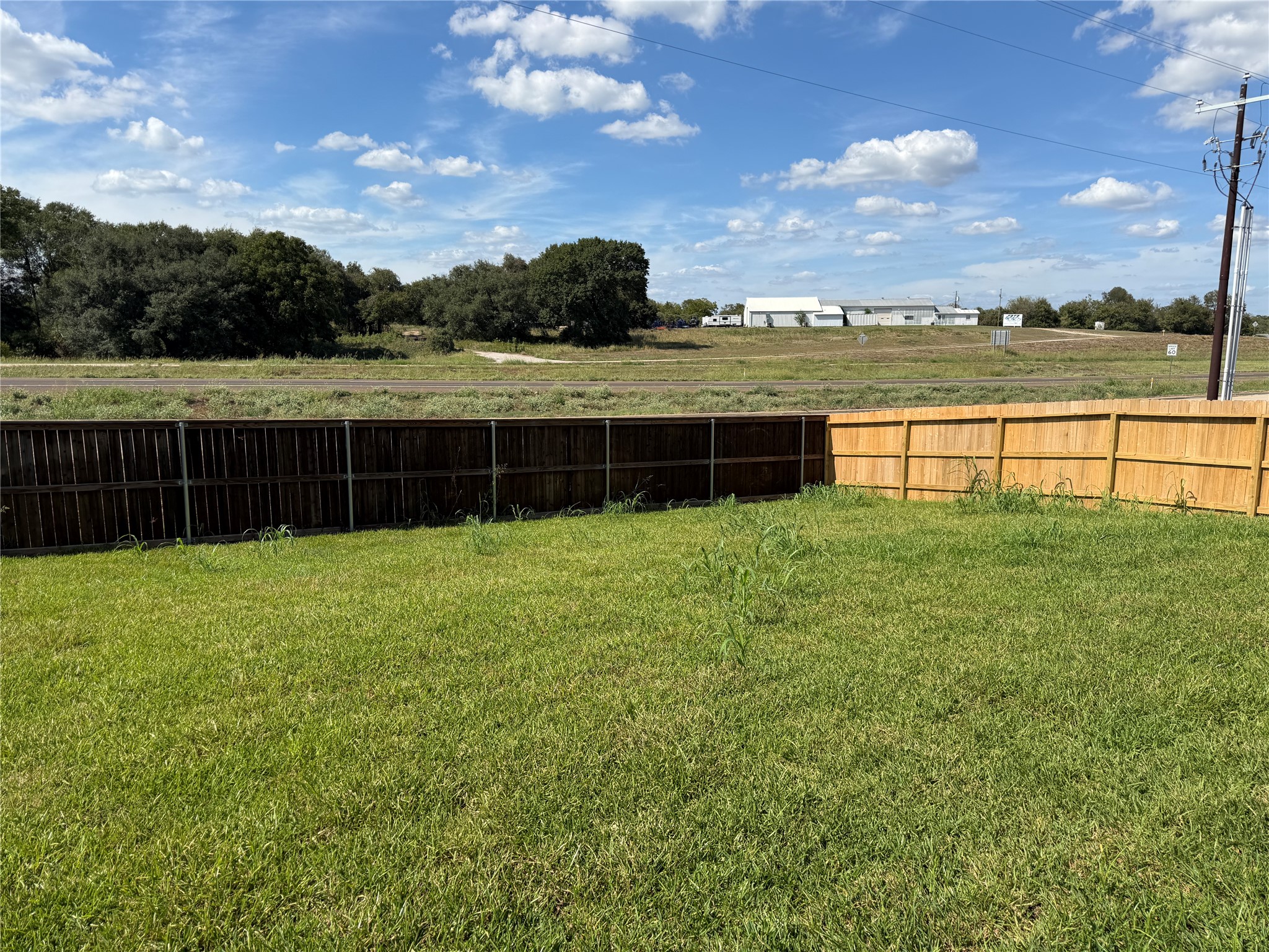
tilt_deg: -9.8
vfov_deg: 56.8
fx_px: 880
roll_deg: +0.0
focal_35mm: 24
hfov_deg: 71.6
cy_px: 476
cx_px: 634
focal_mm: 6.76
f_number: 1.78
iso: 80
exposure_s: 1/5319
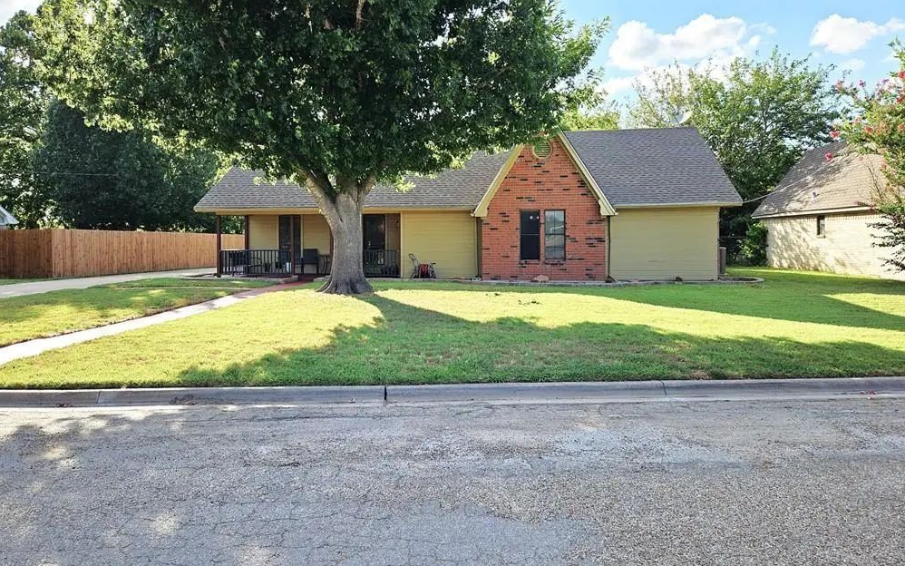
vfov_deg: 49.0
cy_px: 230
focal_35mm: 25
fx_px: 617
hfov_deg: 72.5
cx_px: 444
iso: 25
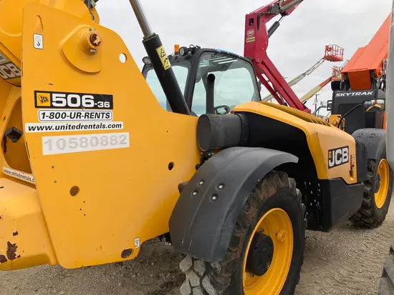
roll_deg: +0.0
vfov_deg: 49.8
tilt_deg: -2.4
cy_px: 148
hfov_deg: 63.4
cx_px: 197
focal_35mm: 28
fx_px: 319
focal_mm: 3.99
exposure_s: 1/1185
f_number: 1.8
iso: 32
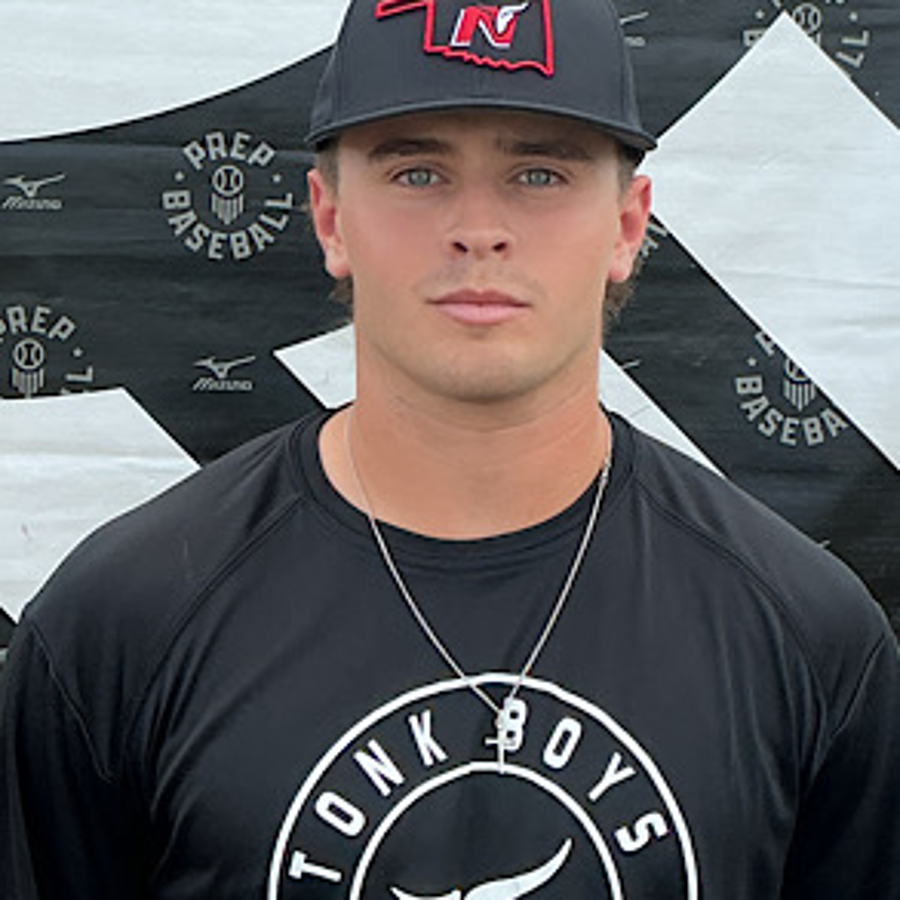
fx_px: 1030
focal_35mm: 35
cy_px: 541
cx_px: 458
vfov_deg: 46.9
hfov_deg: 47.2
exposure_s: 1/759
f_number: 1.8
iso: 25
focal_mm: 3
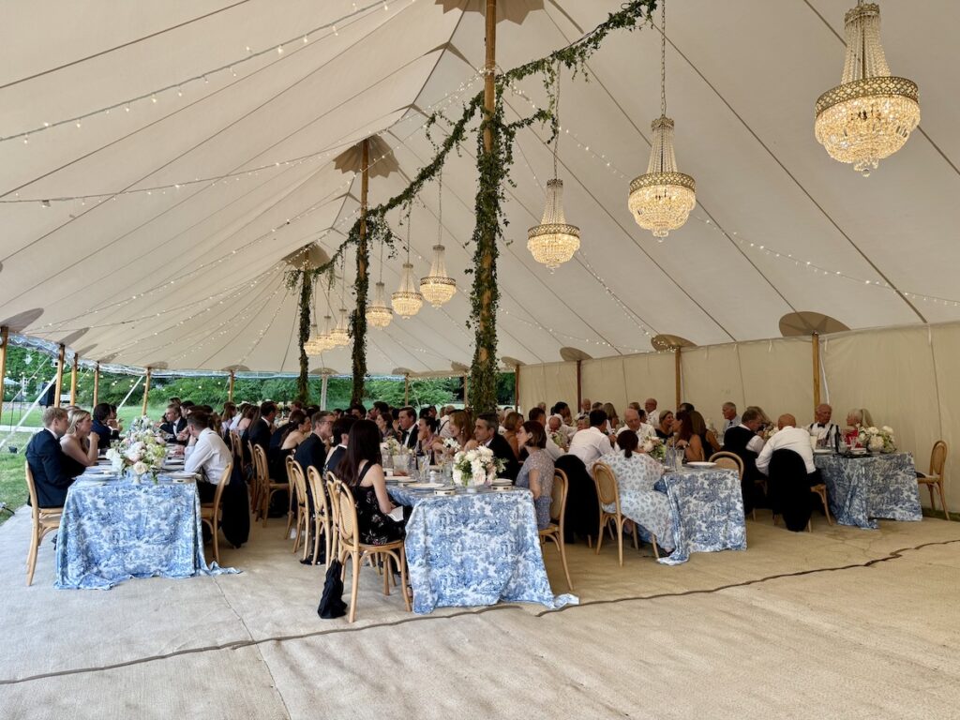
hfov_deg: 71.6
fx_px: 666
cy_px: 360
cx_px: 480
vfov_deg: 56.8
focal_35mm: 24
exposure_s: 1/102
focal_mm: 6.76
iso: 64
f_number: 1.78
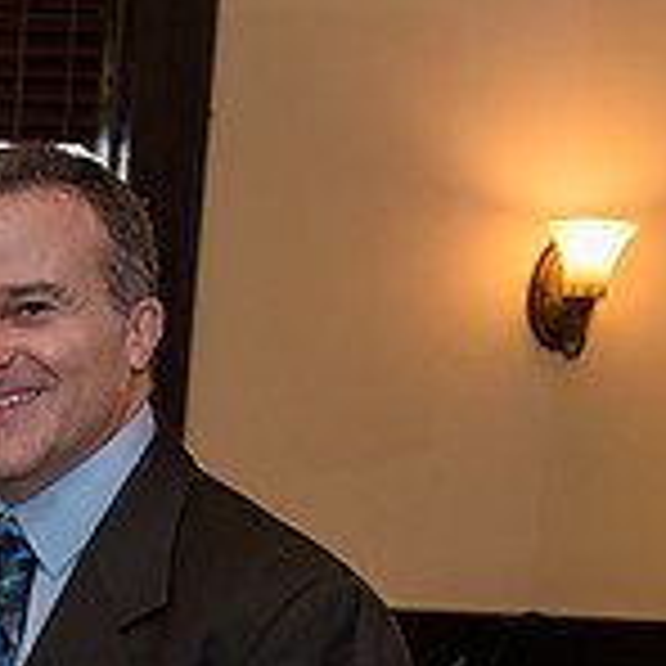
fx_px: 2242
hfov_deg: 15.3
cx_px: -396
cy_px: 718
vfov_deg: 16.4
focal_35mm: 103
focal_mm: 31
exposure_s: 1/125
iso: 1600
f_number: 3.2
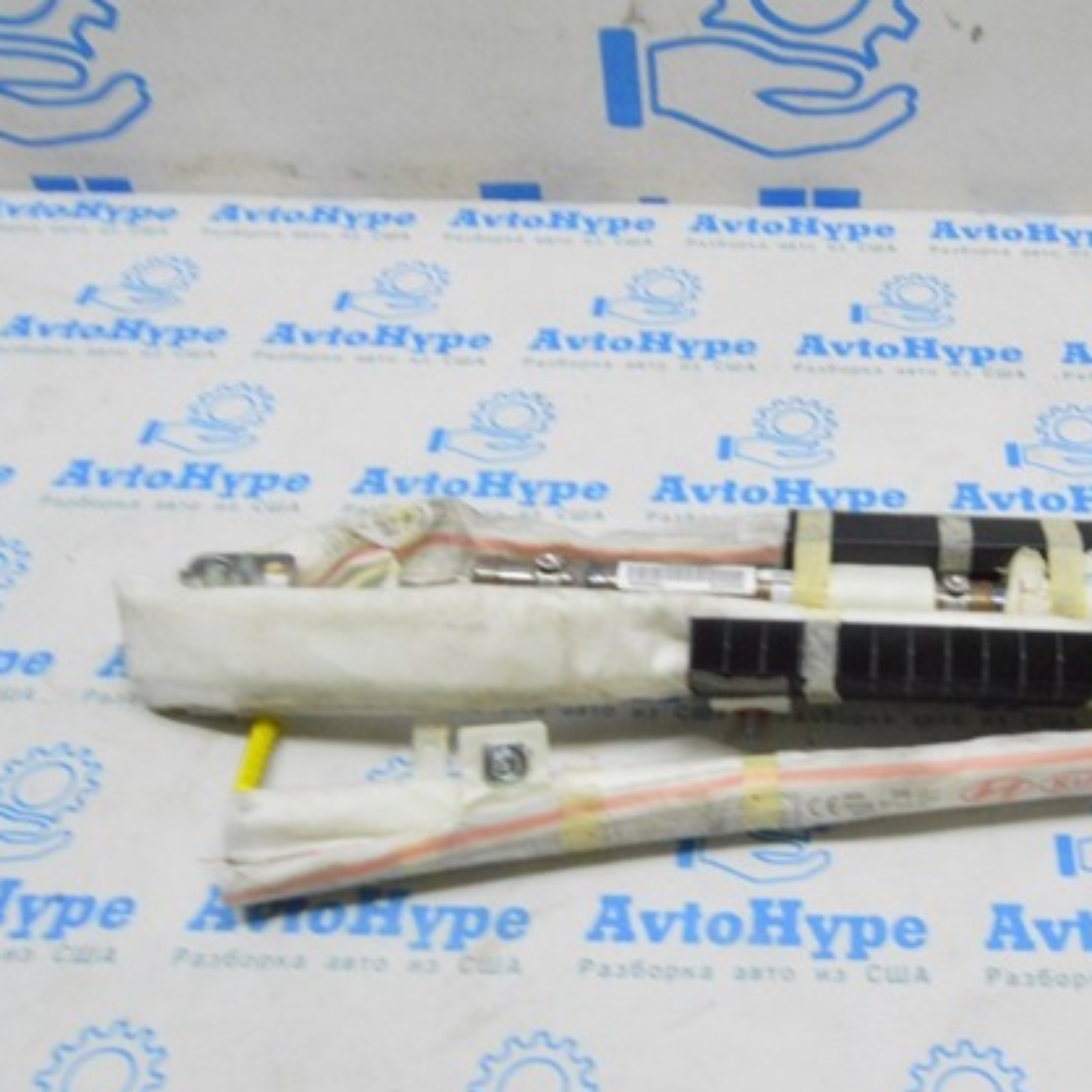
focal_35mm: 39
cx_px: 823
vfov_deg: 42.8
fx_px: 1392
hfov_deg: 41.5
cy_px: 553
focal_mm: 20
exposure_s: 1/20
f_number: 20
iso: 6400
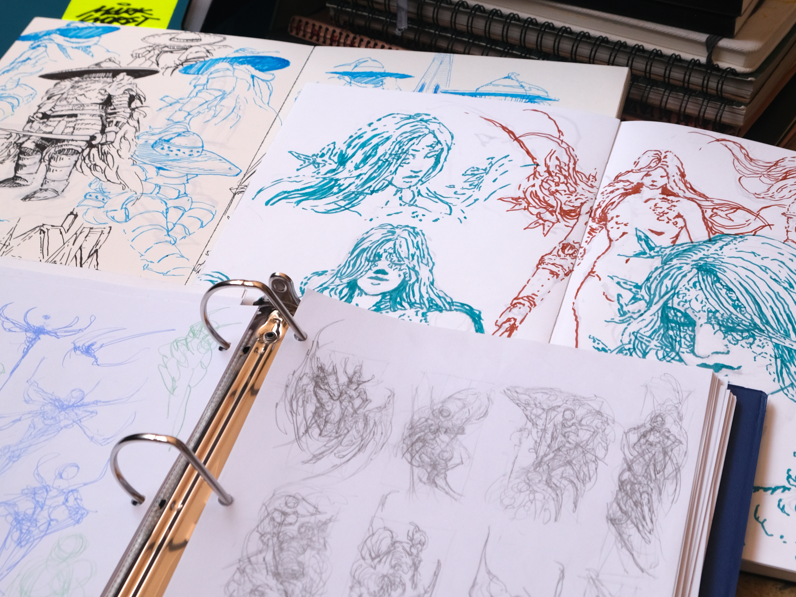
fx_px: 1403
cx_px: 398
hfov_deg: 31.7
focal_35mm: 61
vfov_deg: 24.0
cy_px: 241
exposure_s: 1/60
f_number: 5.6
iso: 800
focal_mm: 27.7
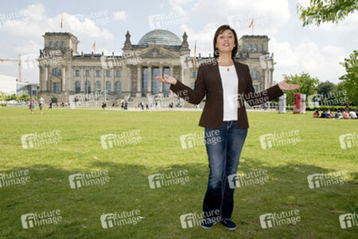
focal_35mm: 31
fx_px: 308
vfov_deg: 42.3
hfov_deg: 60.3
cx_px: 179
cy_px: 120
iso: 400
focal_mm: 31
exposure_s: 1/500
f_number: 14
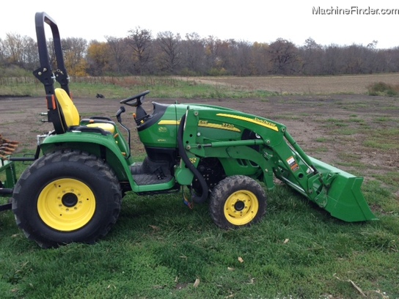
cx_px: 200
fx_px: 380
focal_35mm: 33
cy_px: 150
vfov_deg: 42.9
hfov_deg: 55.4
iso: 80
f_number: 2.4
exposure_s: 1/120
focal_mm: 4.13
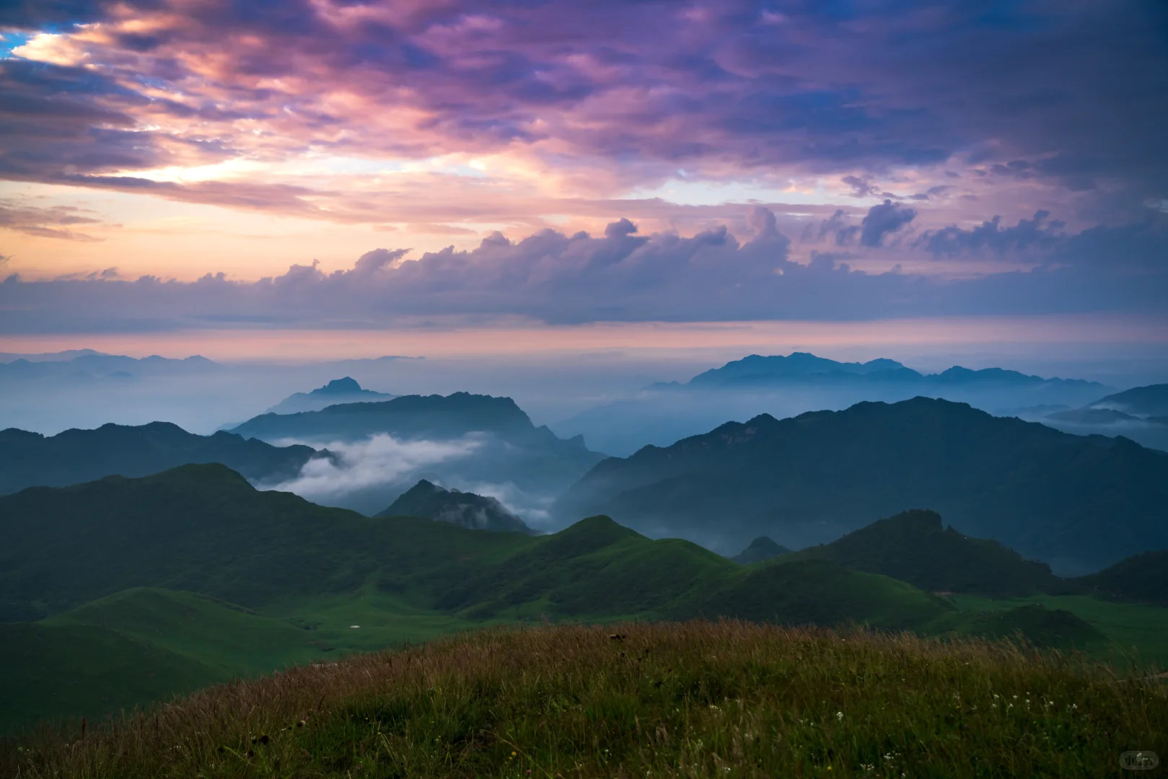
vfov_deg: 41.1
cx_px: 584
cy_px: 390
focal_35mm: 32
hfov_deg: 58.7
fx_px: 1038
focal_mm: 32
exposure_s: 1/100
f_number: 4
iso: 100
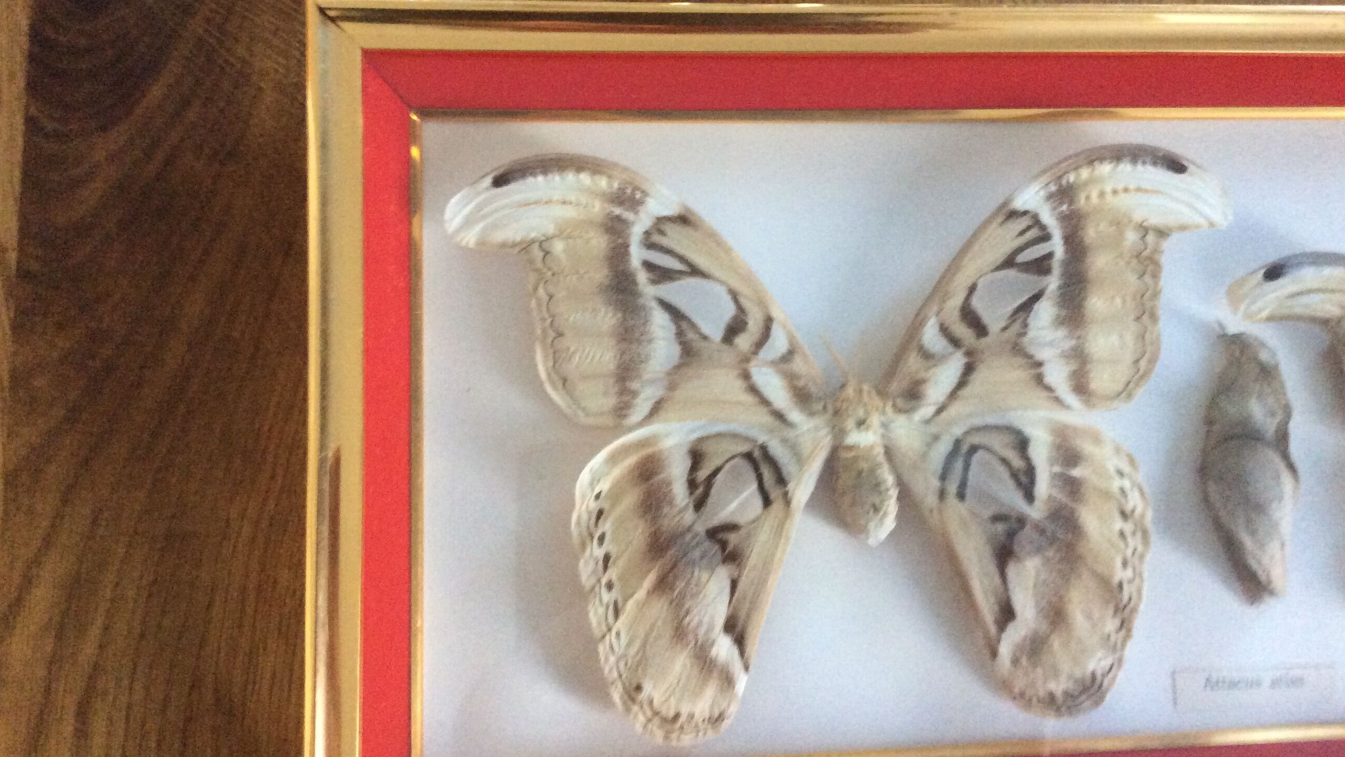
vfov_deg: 33.6
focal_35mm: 35
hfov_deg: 56.6
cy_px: 318
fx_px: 1248
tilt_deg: -79.3
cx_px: 670
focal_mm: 3.3
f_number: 2.4
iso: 320
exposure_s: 1/25
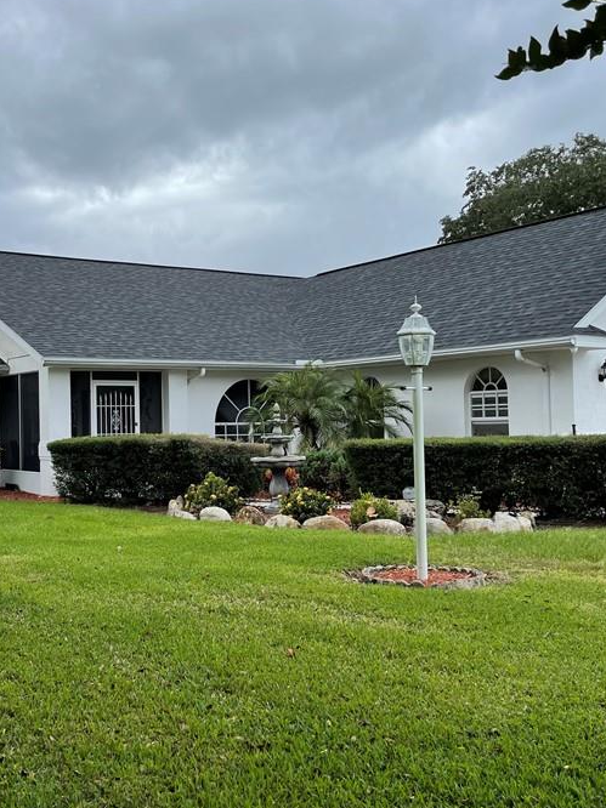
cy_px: 389
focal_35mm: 40
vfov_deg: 46.8
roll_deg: +0.8
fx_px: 934
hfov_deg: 35.5
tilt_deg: +1.0
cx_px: 191
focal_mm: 5.1
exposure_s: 1/2288
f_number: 1.6
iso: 32
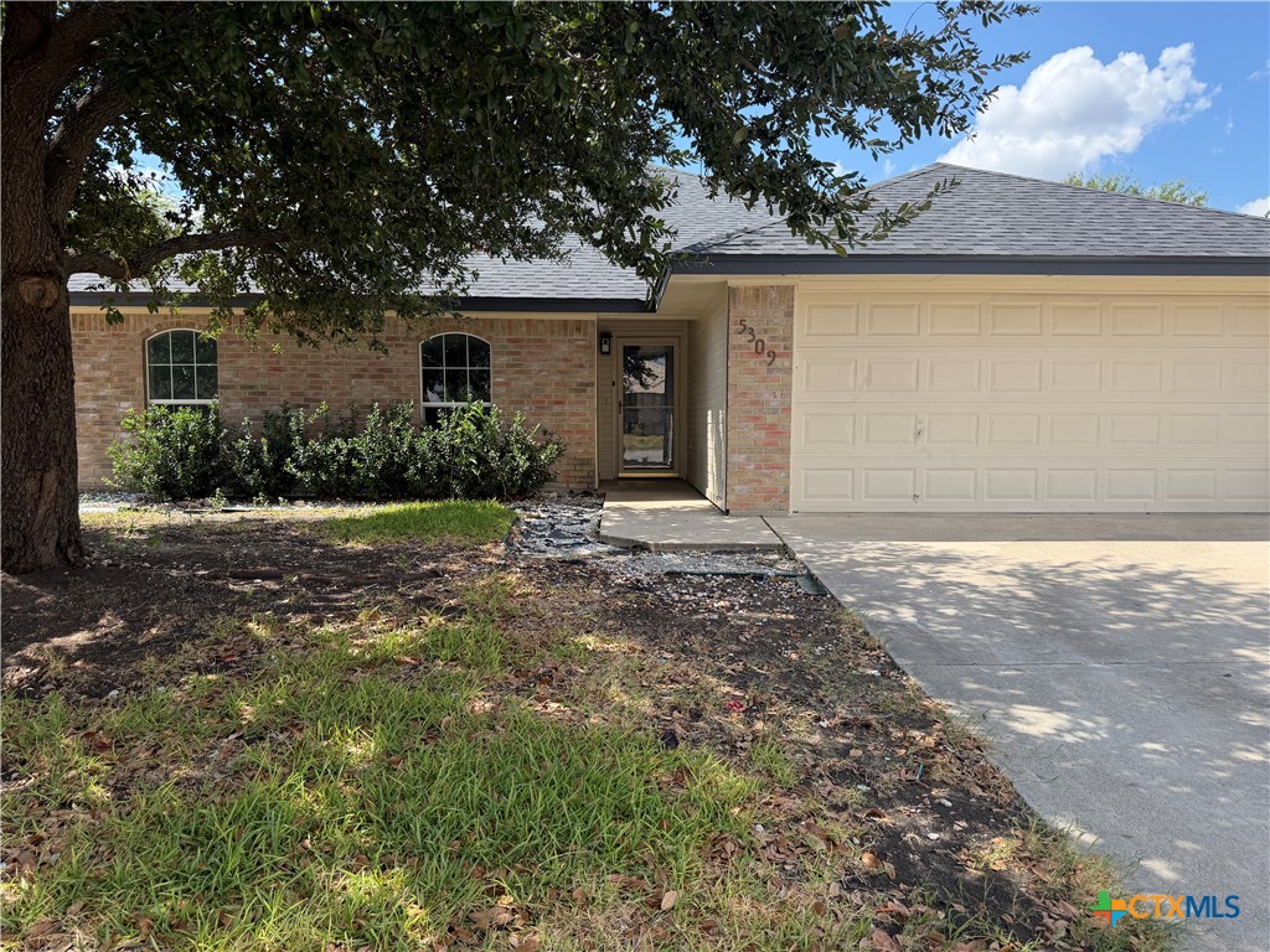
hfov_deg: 71.6
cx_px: 635
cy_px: 476
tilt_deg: -3.9
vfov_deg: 56.8
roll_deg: -0.4
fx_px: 881
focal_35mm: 24
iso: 100
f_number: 1.78
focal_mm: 6.76
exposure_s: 1/2370
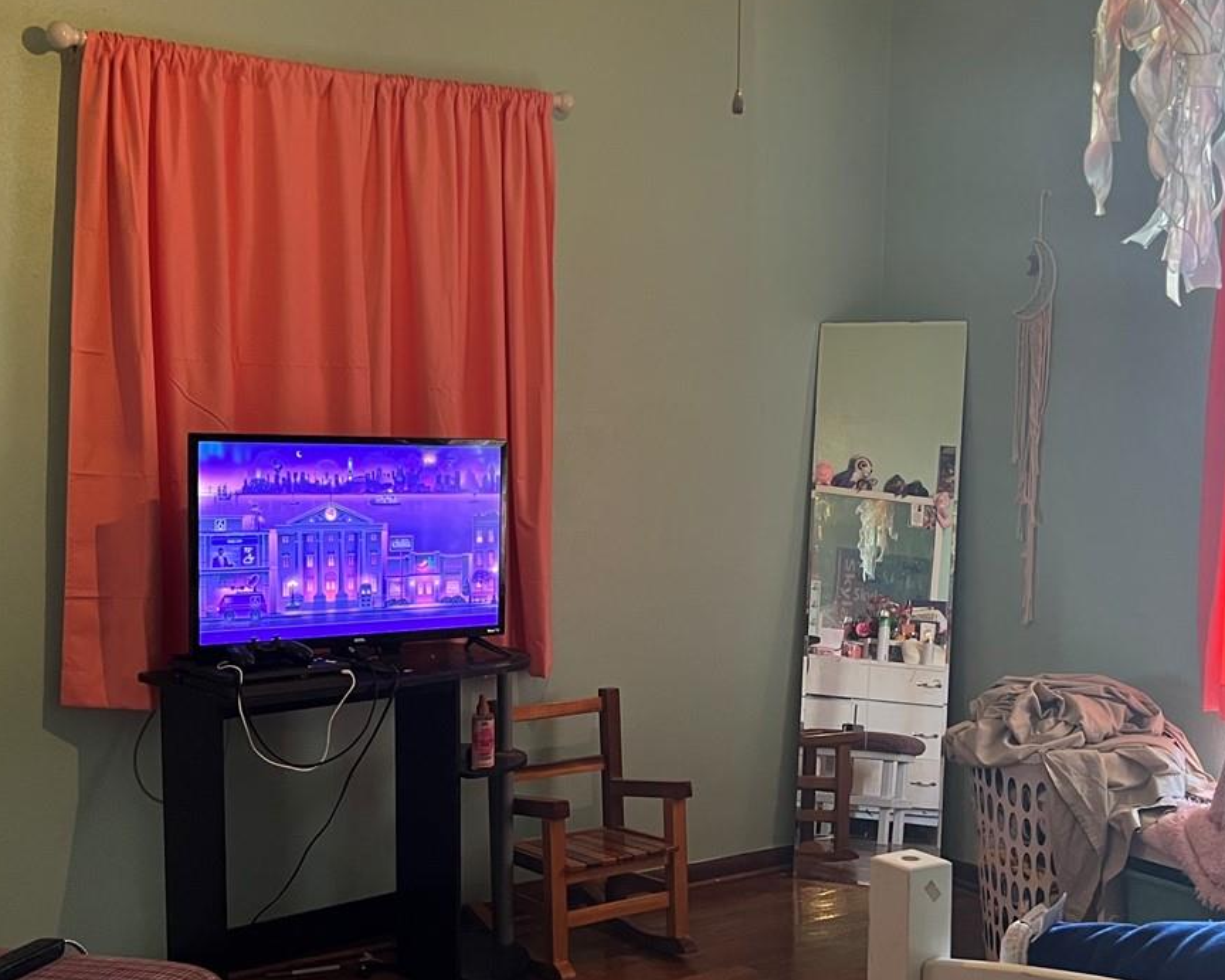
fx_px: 1704
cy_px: 607
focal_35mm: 47
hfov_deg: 39.5
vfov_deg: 31.9
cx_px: 689
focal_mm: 5.7
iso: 320
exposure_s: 1/60
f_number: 1.5
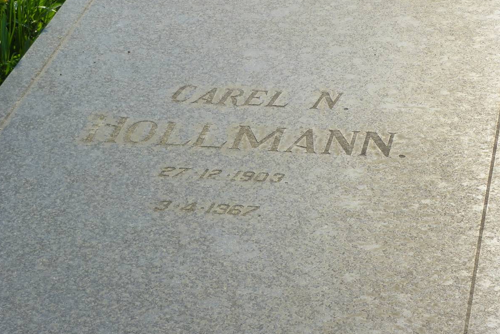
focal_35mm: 110
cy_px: 156
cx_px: 249
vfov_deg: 12.5
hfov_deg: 18.6
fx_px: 1528
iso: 64
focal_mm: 18.8
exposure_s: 1/250
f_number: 5.6
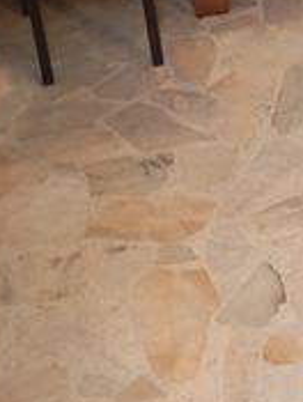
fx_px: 1233
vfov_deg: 18.4
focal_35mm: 106
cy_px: 92
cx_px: 438
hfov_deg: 13.3
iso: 1302
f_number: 1.8
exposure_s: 1/24
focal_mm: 4.27
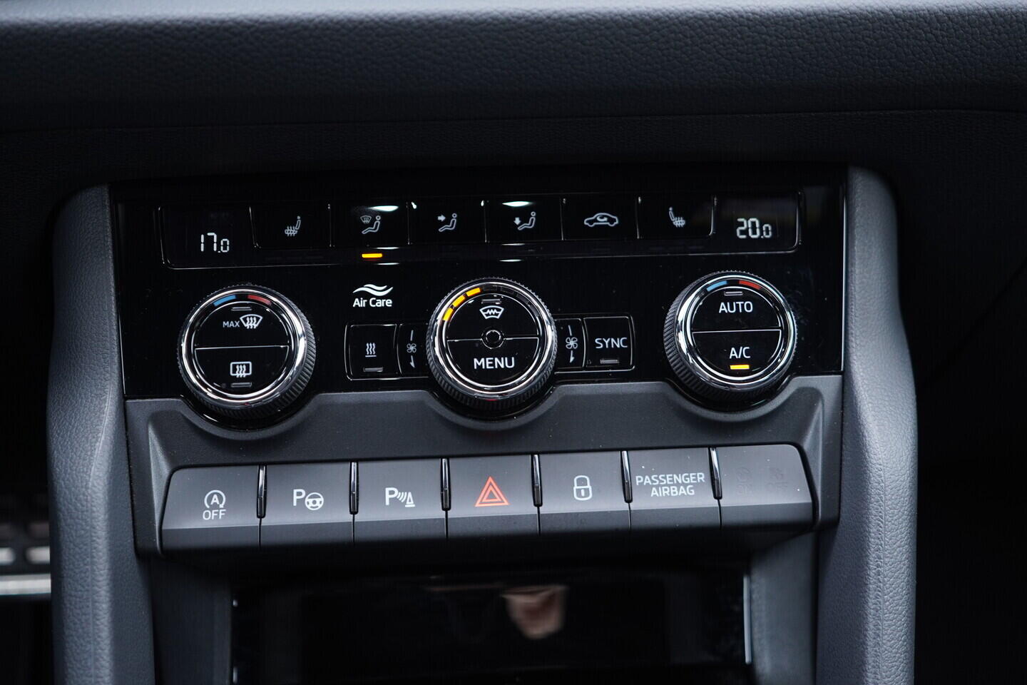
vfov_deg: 36.9
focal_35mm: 36
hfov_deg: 53.1
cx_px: 514
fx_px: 1027
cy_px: 342
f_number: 2.8
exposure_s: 1/40
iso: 640
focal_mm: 24
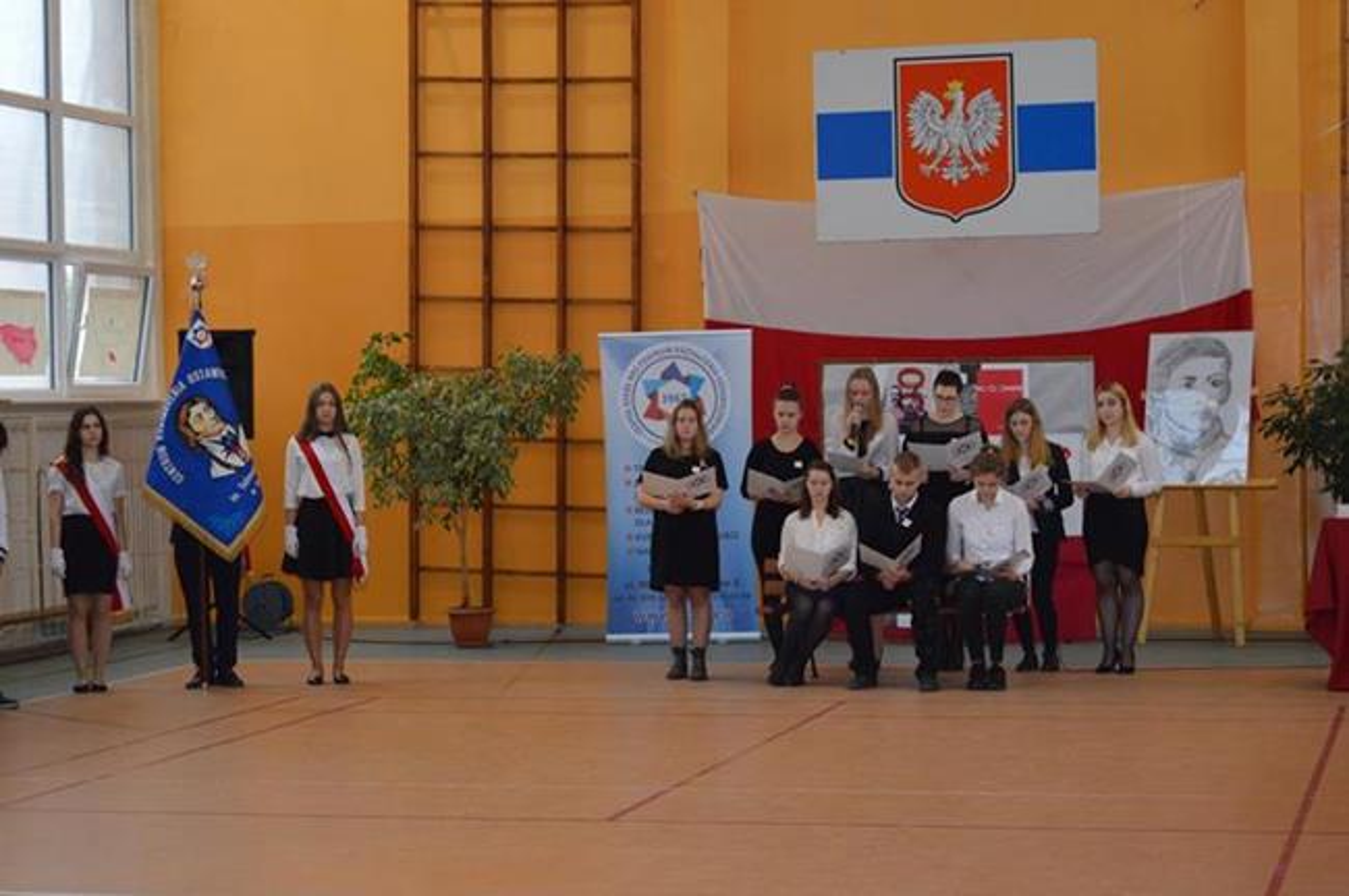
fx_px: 3088
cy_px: 448
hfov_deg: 24.6
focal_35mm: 82
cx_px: 674
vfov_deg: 16.5
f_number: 5.6
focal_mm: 55
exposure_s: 1/60
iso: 800
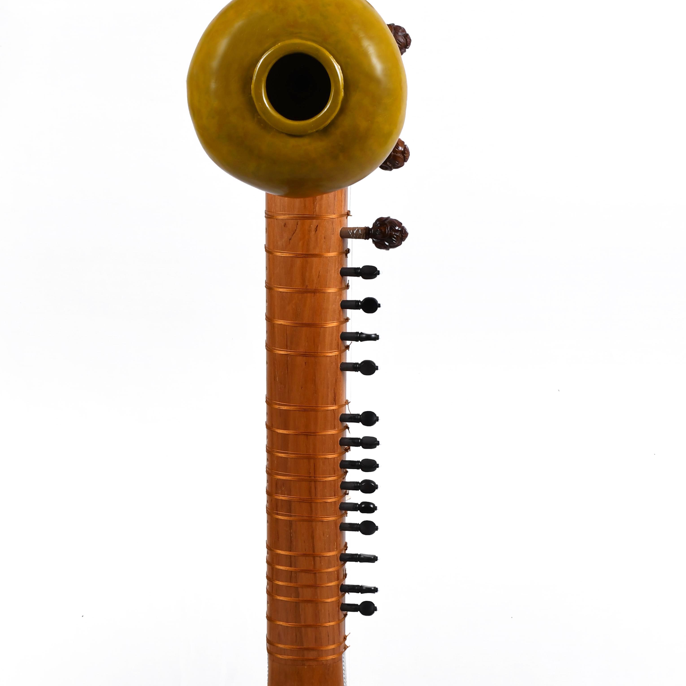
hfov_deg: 23.3
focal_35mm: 74
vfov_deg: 23.3
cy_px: 435
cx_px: 301
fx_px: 1659
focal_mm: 32
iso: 250
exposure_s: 1/125
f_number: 9
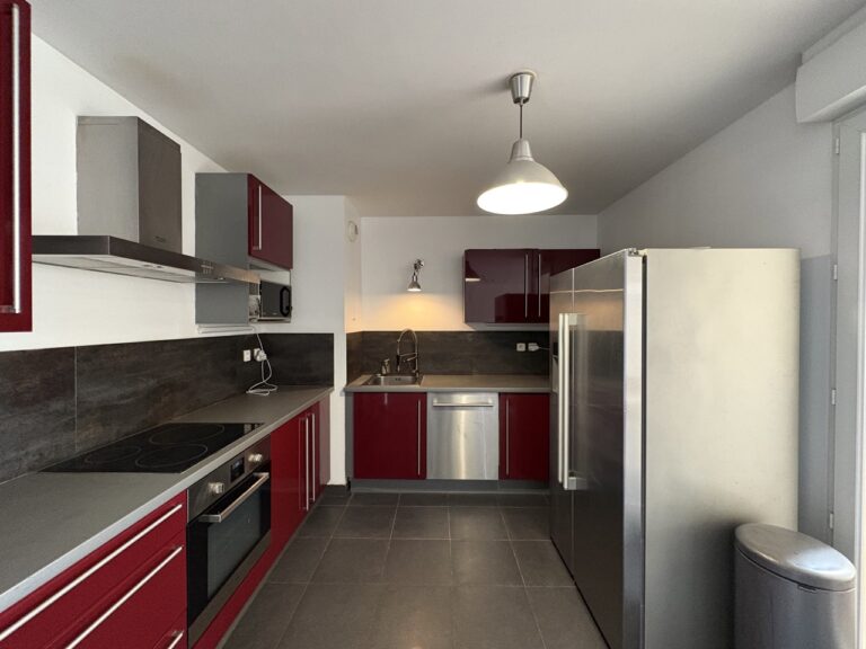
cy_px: 324
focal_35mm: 14
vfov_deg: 85.7
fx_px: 350
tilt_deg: +0.5
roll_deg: +0.3
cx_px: 433
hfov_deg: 102.1
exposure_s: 1/50
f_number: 2.2
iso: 500
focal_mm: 2.22
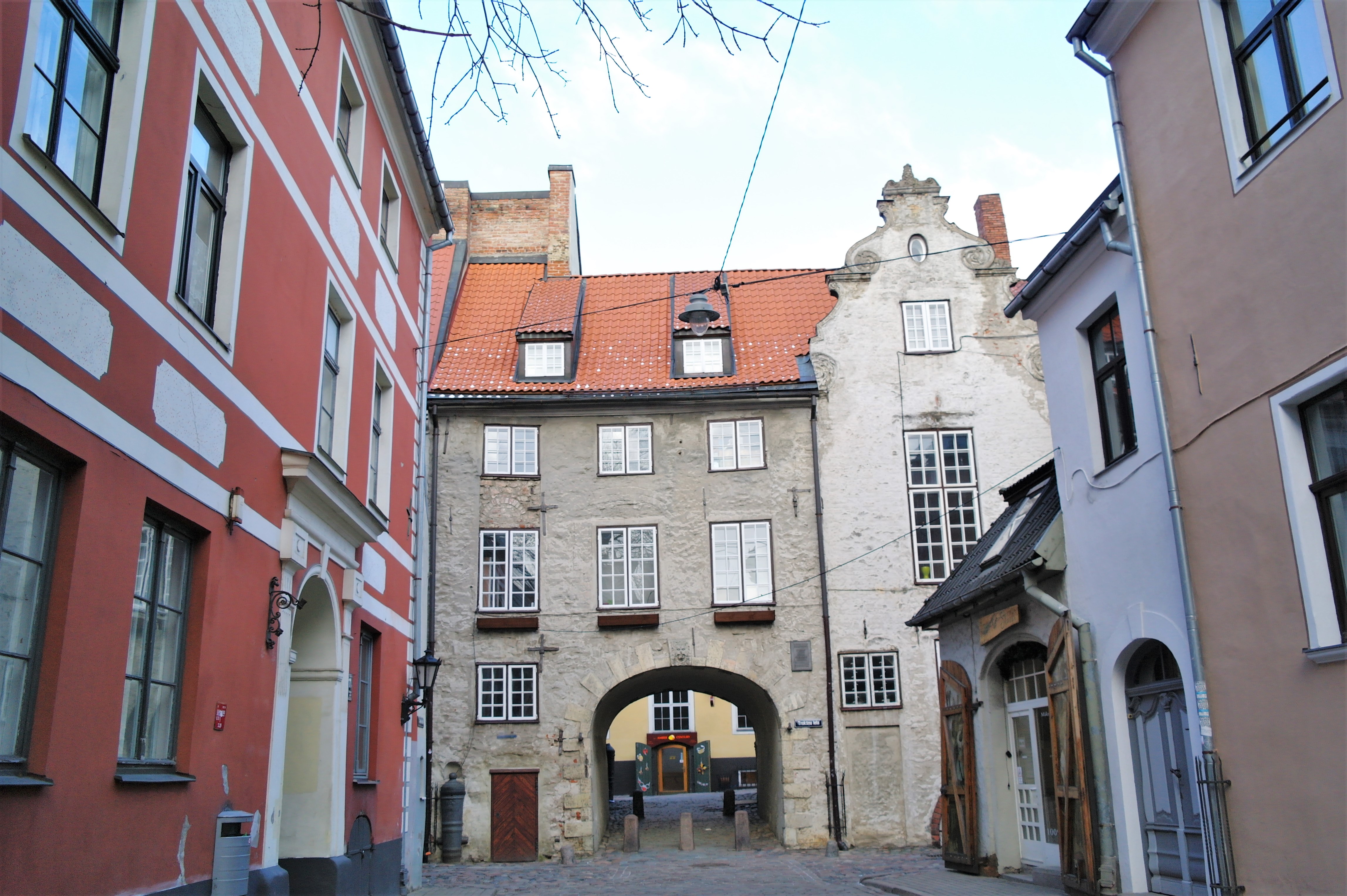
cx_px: 674
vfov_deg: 44.9
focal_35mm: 29
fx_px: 1084
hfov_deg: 63.7
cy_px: 448
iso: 200
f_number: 4.3
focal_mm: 19
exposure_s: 1/250
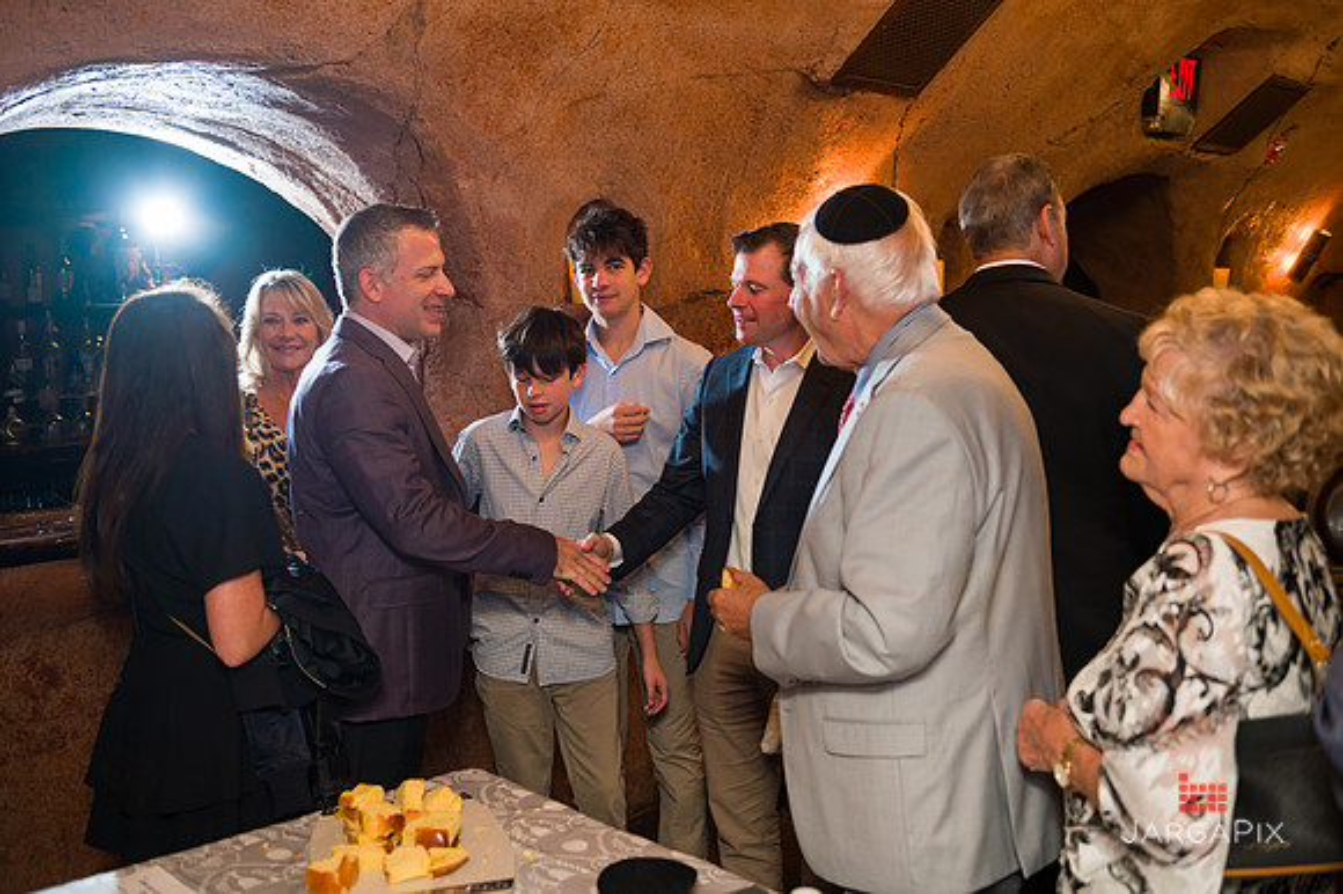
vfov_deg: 37.6
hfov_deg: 54.1
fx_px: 1314
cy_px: 432
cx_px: 650
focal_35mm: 35
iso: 1250
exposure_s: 1/200
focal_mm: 34
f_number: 4
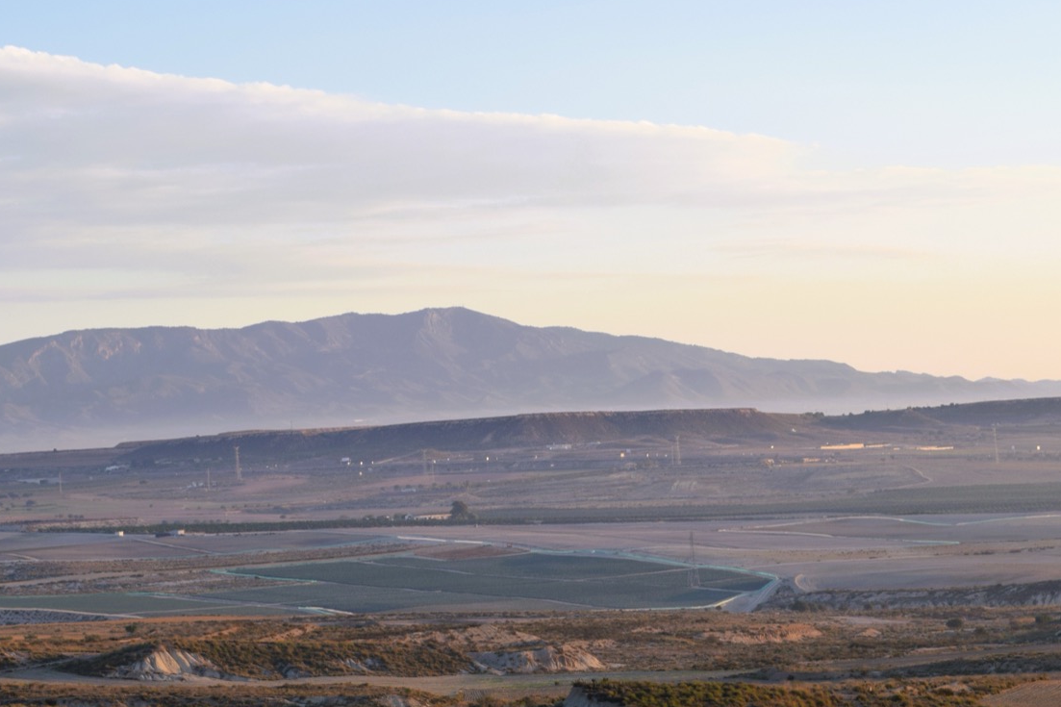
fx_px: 3528
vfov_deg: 11.4
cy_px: 460
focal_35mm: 120
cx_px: 574
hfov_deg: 17.1
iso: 280
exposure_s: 1/250
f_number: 8
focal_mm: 55
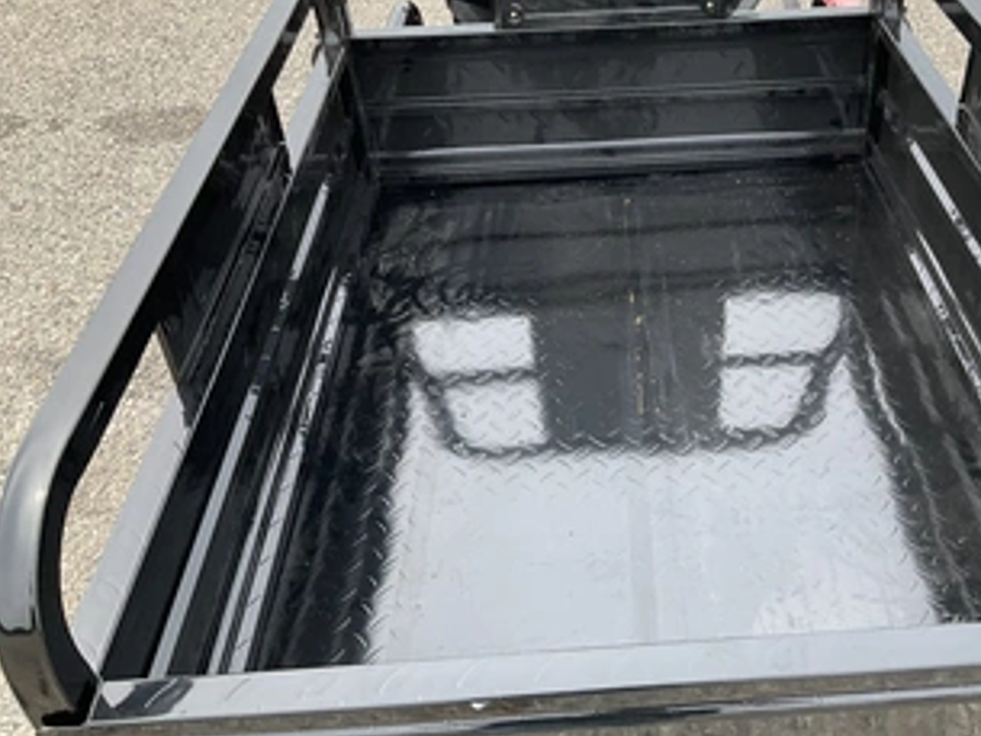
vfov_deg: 37.6
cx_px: 624
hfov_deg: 48.4
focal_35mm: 38
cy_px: 296
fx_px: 1077
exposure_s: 1/307
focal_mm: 3
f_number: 1.8
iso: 25
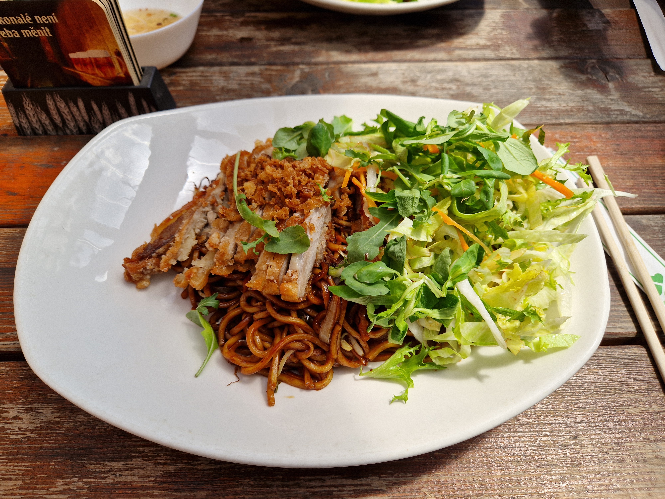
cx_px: 332
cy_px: 250
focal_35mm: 23
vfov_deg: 58.9
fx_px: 442
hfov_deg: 73.9
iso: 50
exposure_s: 1/982
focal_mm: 5.4
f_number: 1.8
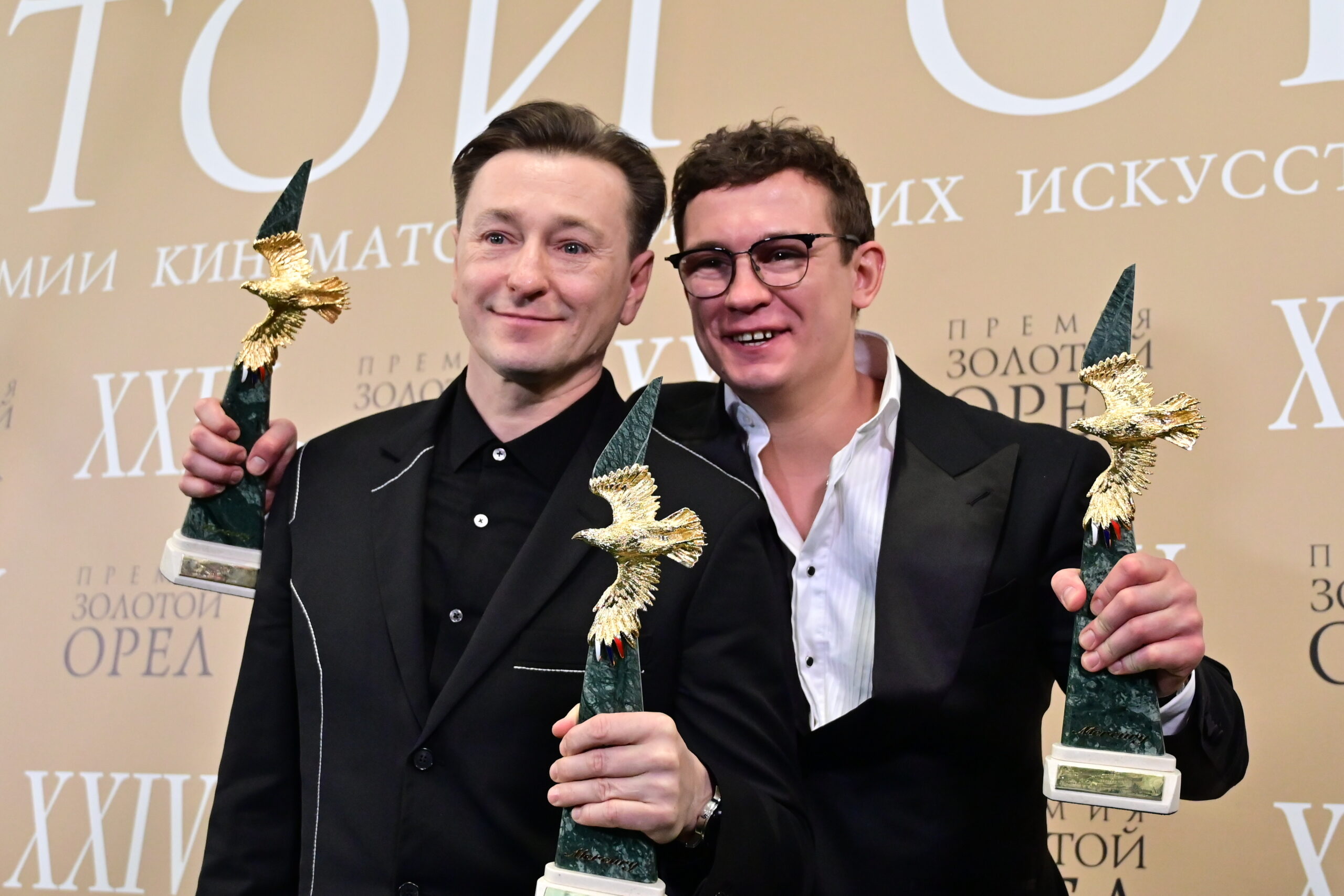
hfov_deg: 36.9
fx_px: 2016
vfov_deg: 25.1
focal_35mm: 54
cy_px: 448
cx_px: 672
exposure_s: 1/250
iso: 4000
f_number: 4
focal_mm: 36
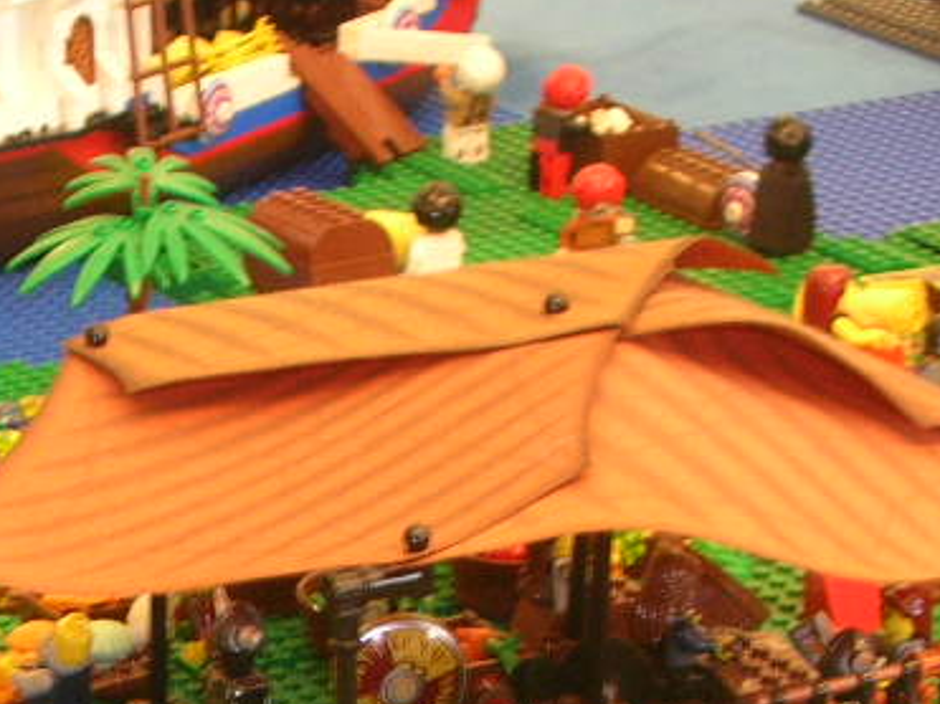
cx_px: -68
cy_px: 962
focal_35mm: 149
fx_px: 4045
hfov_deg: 13.0
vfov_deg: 9.7
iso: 73
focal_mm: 9.1
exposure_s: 1/5.6
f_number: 3.4
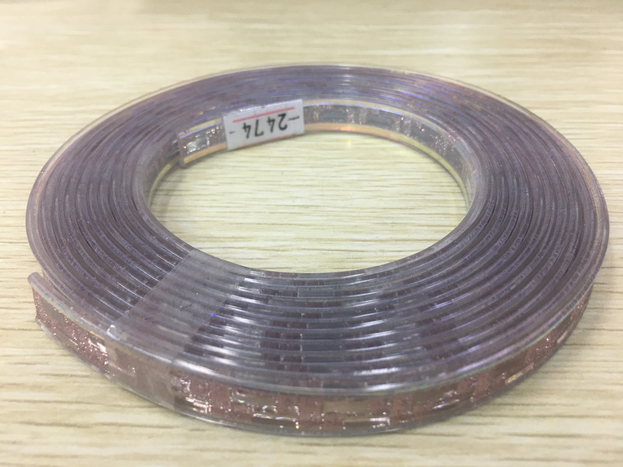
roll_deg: +2.5
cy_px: 234
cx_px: 312
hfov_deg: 61.7
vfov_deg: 48.2
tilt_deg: -38.3
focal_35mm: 29
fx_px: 522
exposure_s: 1/17
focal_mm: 4.15
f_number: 2.2
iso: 32
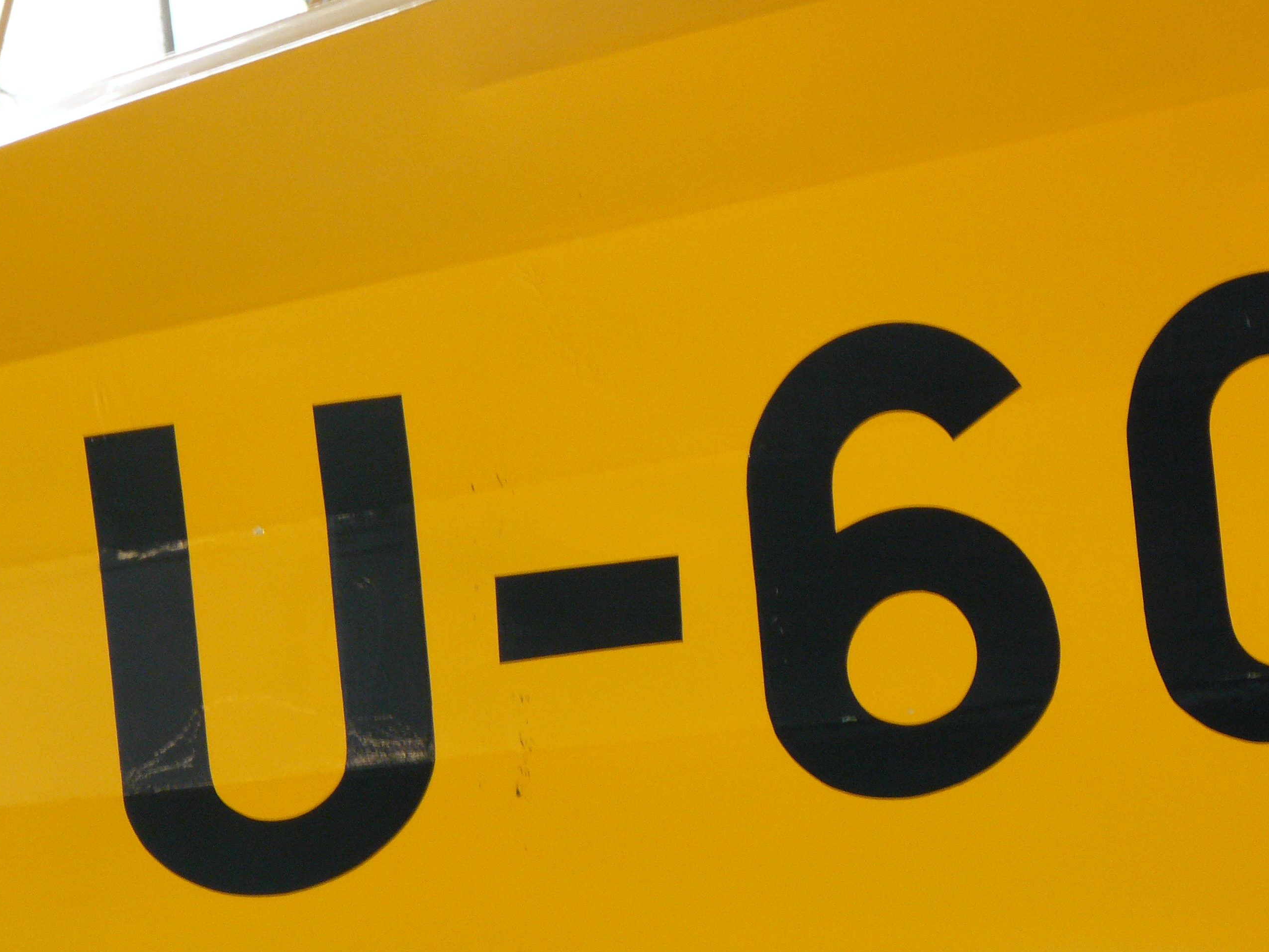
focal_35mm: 188
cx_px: 714
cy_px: 412
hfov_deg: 10.5
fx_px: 6892
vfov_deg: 7.9
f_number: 3.3
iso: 200
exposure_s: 1/13
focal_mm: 26.2
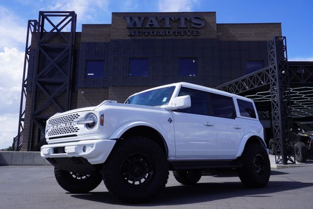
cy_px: 104
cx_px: 156
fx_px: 300
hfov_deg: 55.1
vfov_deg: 38.4
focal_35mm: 34
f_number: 10
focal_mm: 23
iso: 100
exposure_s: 1/160
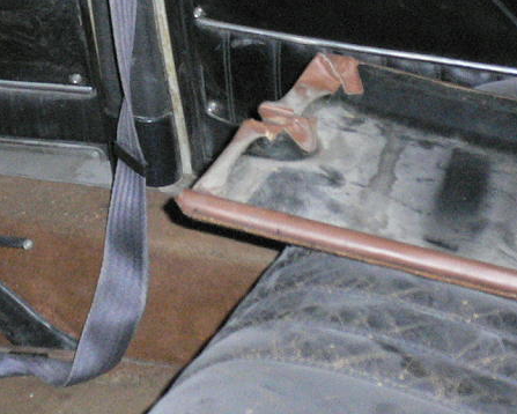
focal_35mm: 114
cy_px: 7
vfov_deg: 13.4
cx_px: 90
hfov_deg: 16.7
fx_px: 1745
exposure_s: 1/60
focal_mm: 8.5
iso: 400
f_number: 3.4
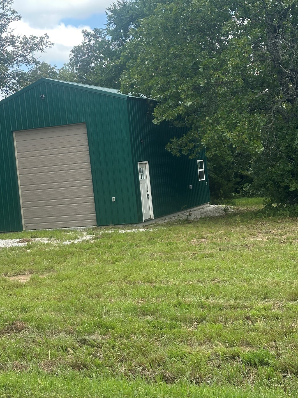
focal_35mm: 65
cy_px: 187
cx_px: 122
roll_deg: +4.8
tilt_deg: -1.0
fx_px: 746
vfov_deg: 29.8
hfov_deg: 22.6
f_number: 1.78
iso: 64
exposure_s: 1/580
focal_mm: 6.86
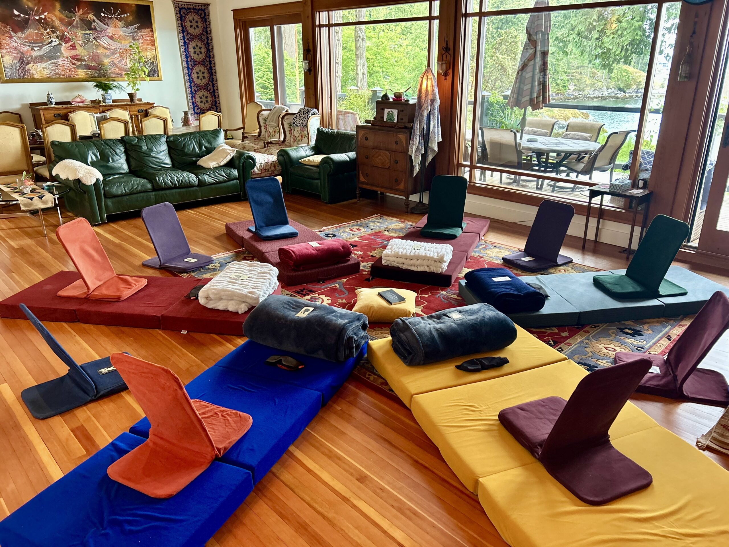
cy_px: 274
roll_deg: +1.1
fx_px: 548
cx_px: 364
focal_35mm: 26
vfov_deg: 53.1
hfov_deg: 67.3
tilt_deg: -21.2
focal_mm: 5.7
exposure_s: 1/60
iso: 400
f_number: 1.5
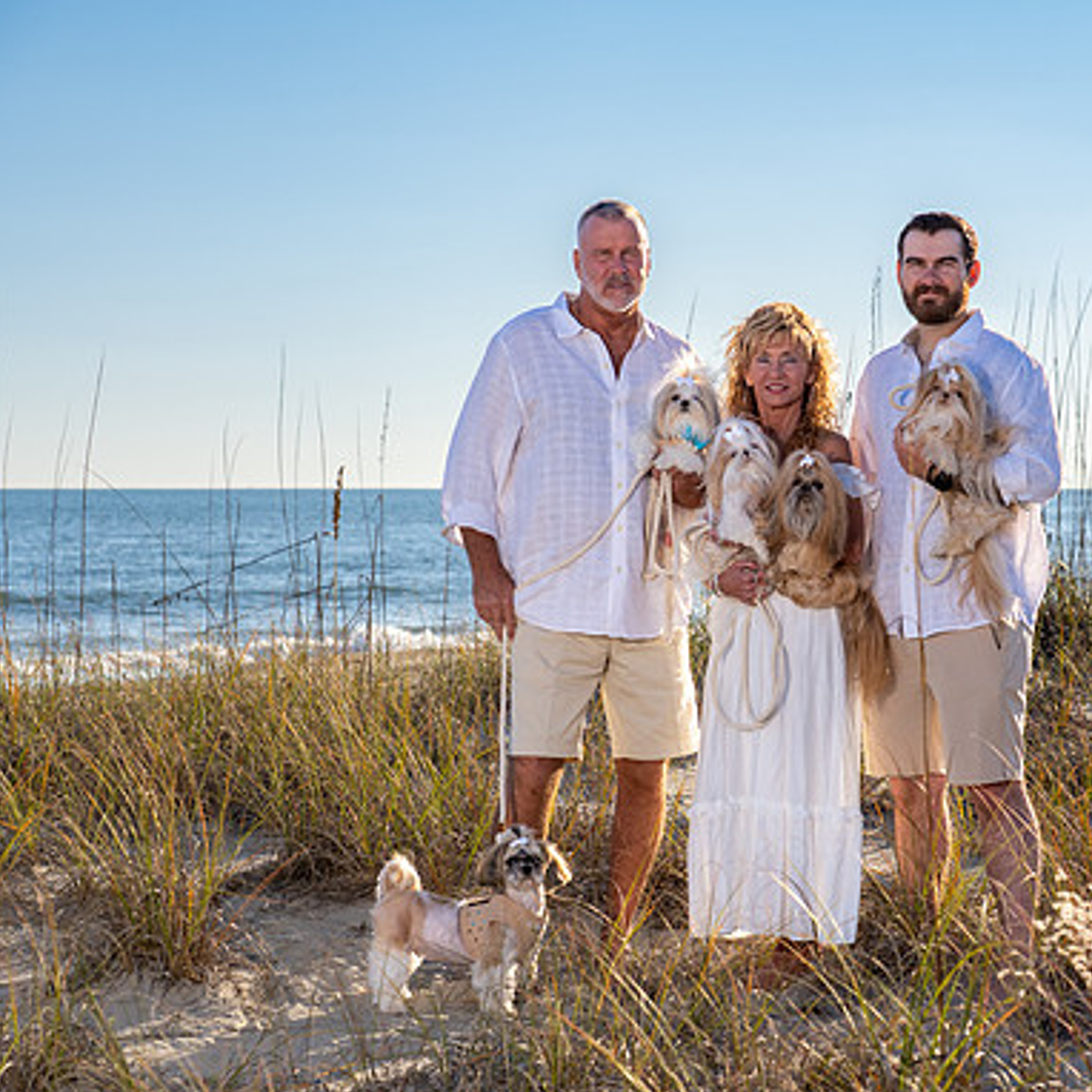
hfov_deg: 19.0
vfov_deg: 19.1
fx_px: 3248
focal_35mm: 91
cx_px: 775
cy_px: 545
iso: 160
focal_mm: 70
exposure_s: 1/640
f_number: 5.6
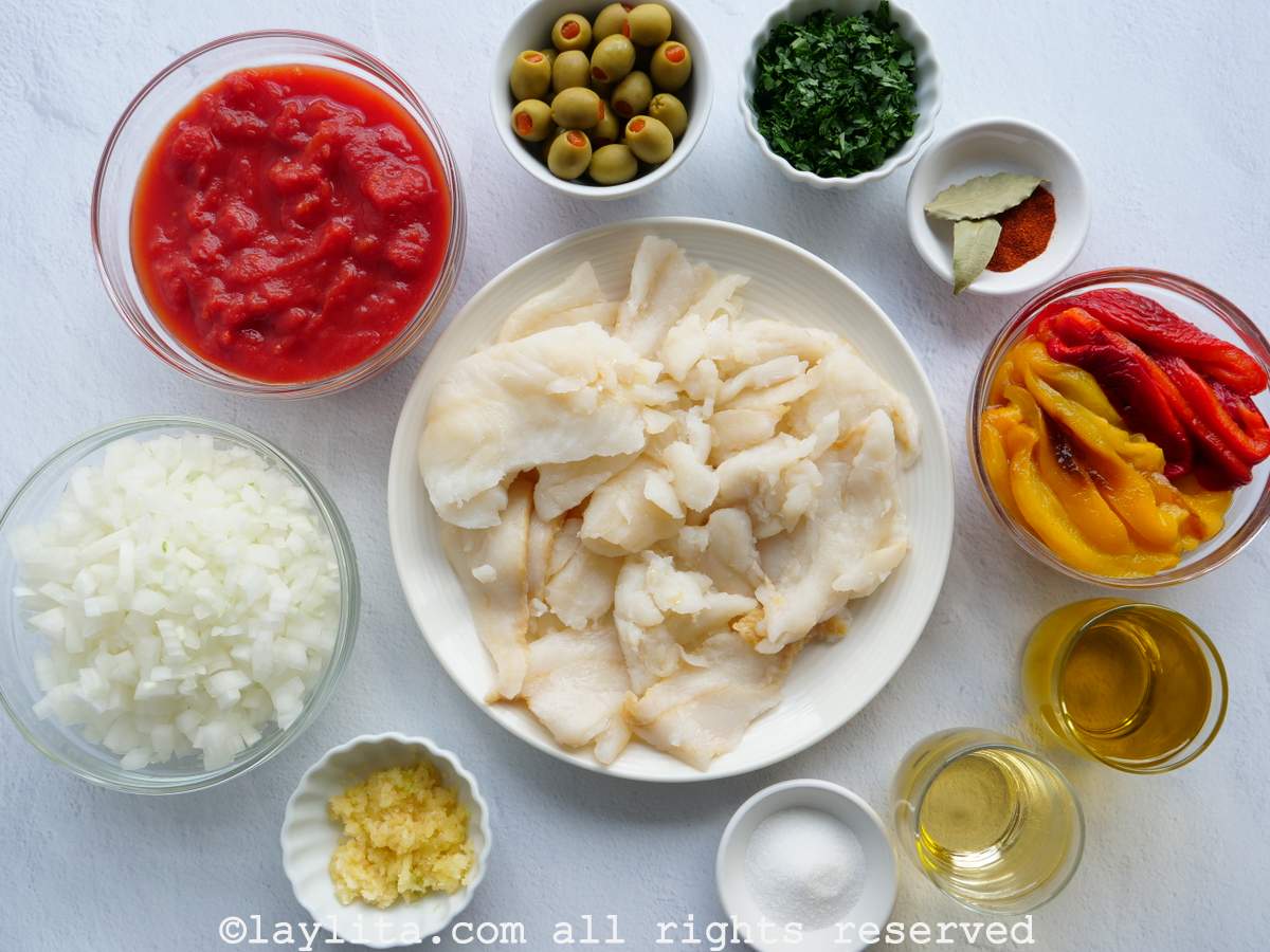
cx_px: 635
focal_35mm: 32
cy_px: 476
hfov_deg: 56.8
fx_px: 1174
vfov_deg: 44.2
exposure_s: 1/160
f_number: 4
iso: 200
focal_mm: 16
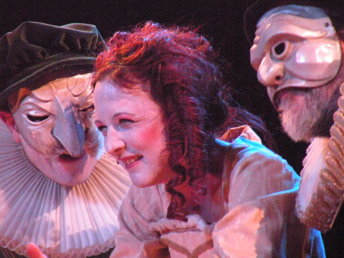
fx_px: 3617
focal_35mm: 364
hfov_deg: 5.4
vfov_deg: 4.1
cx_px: 172
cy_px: 129
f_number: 4.5
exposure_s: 1/20.8
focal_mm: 64.5
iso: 2000
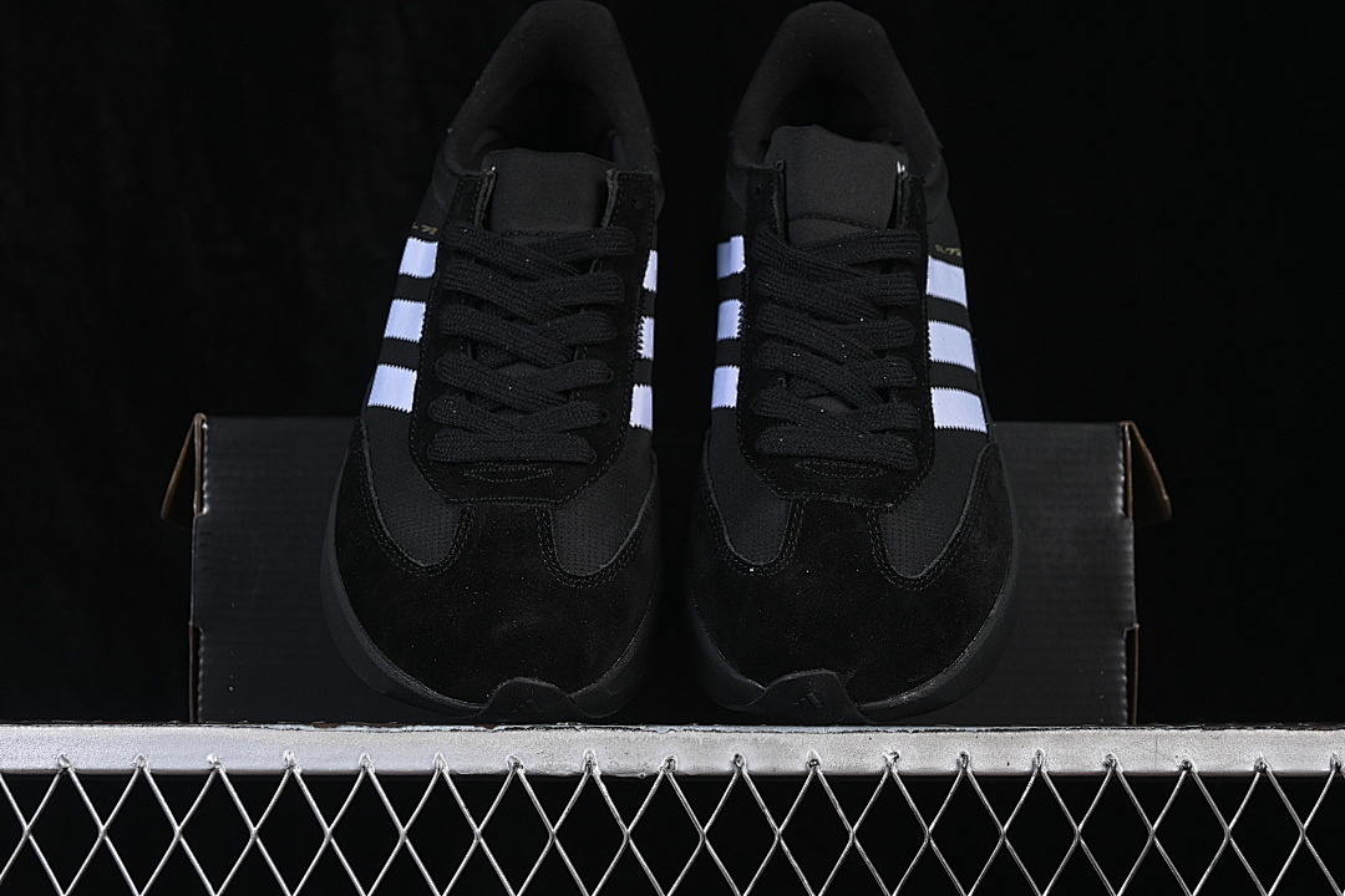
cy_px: 448
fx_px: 2802
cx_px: 672
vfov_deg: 18.2
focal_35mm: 75
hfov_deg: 27.0
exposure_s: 1/60
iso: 160
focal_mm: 50
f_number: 6.3
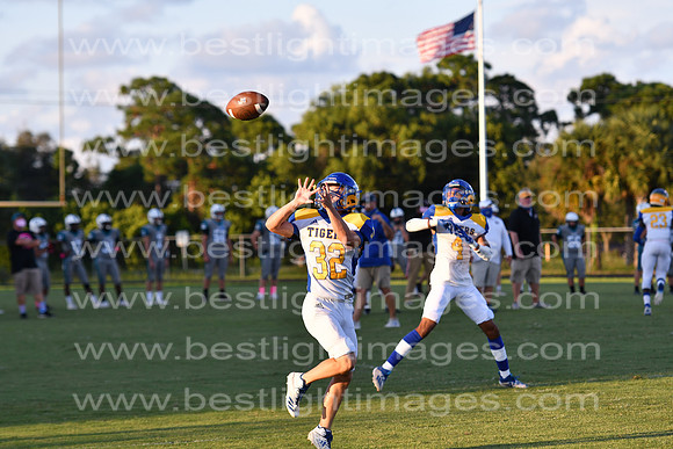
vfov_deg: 7.6
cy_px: 224
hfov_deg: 11.4
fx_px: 3366
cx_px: 336
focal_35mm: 180
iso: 400
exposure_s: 1/1600
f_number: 4
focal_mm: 120
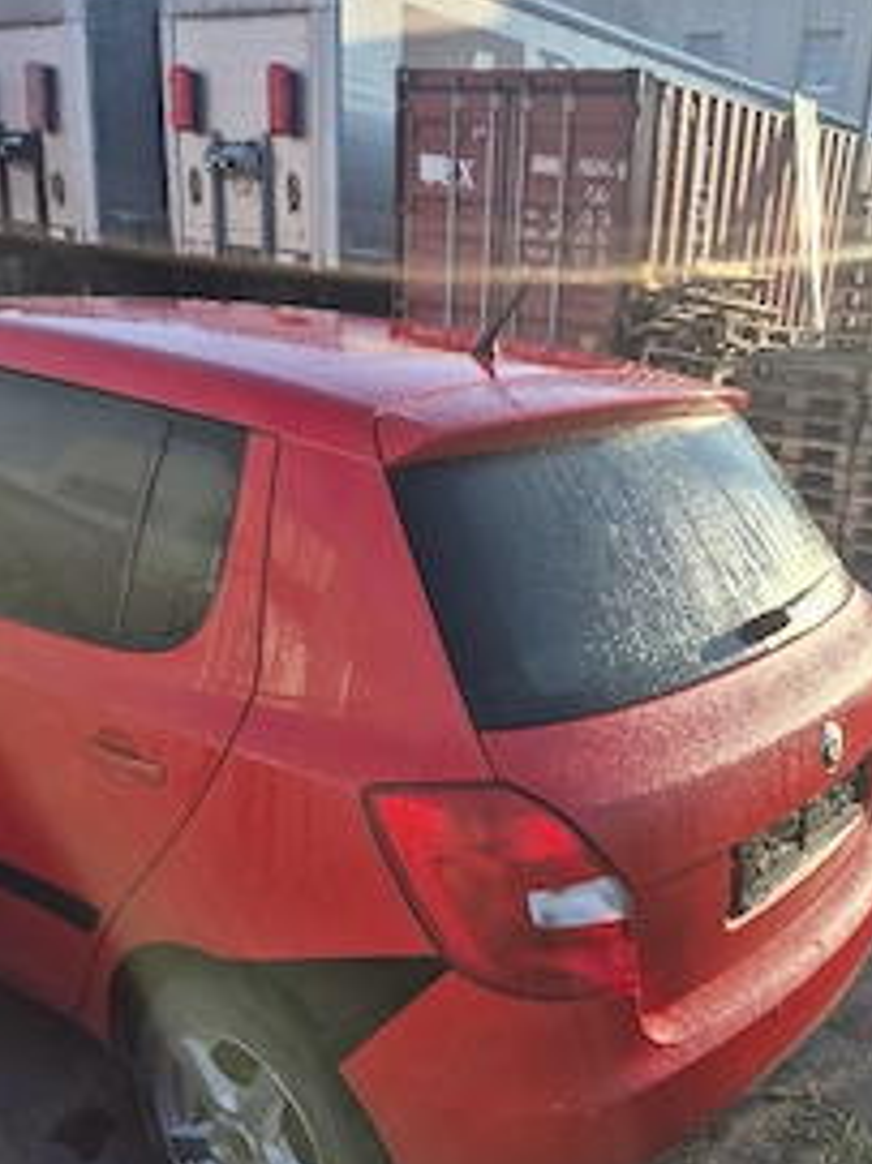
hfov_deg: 41.3
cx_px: 571
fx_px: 1143
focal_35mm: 34
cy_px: 765
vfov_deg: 53.1
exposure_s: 1/625
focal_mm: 5.4
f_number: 1.8
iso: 25
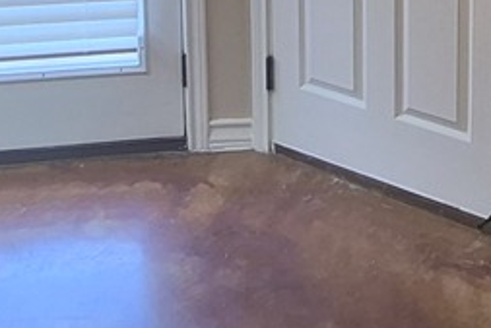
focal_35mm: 77
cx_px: 442
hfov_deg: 25.5
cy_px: -213
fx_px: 1051
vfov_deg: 15.8
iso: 160
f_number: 2.2
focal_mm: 1.74
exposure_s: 1/60
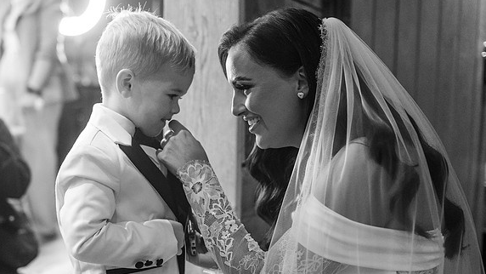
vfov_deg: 22.6
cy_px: 165
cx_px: 156
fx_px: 683
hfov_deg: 38.7
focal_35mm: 53
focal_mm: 35
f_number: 2
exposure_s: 1/250
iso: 2500
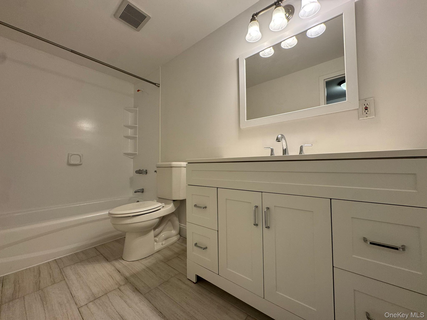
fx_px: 173
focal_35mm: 14
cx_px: 214
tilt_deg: -0.2
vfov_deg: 85.7
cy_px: 160
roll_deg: -0.2
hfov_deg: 102.1
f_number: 2.2
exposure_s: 1/120
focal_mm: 2.22
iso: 125
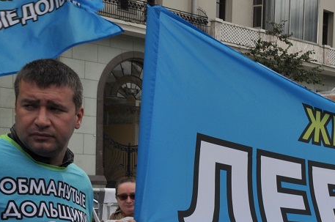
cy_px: 219
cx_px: 434
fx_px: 864
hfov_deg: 20.1
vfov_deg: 14.4
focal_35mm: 93
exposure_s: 1/160
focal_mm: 22
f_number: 13
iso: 200
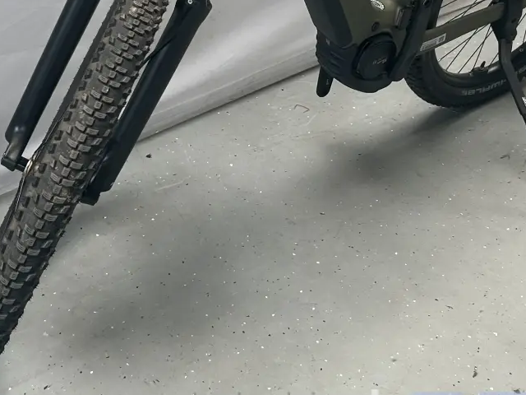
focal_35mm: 78
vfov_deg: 18.6
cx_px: 241
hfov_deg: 25.0
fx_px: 1185
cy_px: 38
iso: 32
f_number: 1.5
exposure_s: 1/123
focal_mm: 5.7
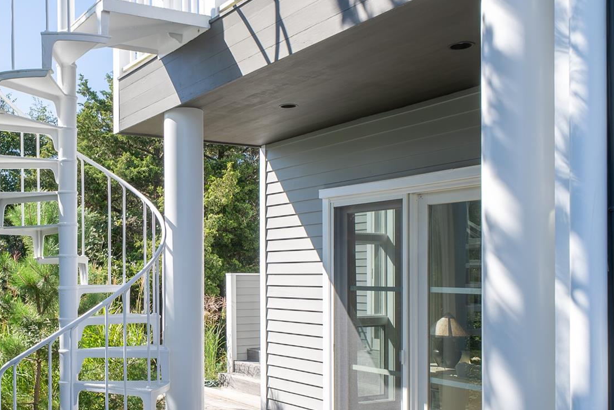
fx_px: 700
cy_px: 282
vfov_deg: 32.3
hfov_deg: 46.1
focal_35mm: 41
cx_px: 174
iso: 100
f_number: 10
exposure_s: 1/100
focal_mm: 22
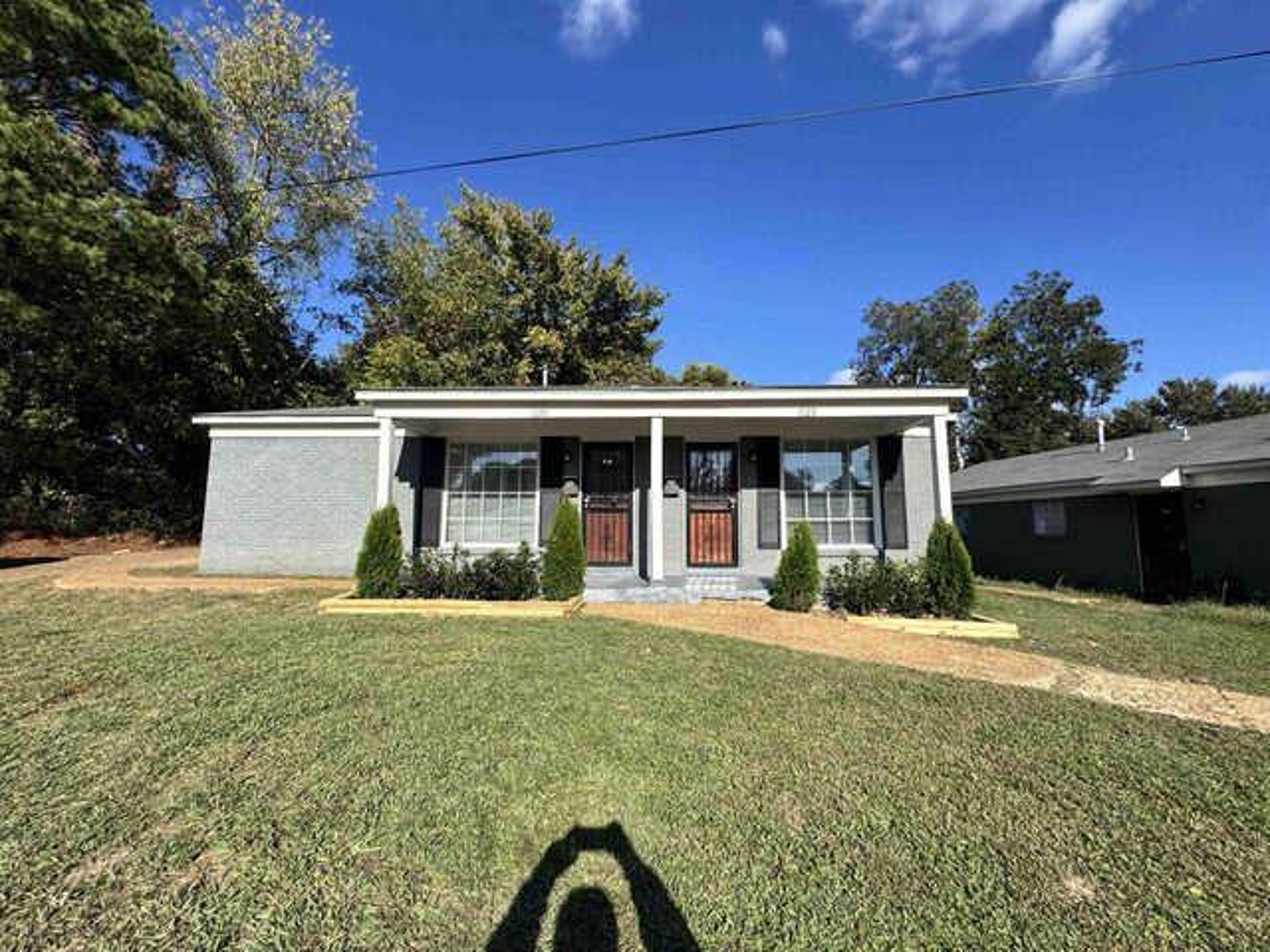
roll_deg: -0.4
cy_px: 476
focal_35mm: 14
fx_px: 514
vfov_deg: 85.7
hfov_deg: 102.1
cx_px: 635
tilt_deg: +6.4
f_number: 2.2
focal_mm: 2.22
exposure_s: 1/1832
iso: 50
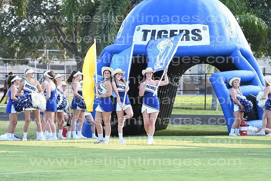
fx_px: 1581
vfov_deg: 6.5
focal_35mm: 210
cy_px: 90
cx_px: 136
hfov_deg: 9.8
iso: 250
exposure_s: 1/250
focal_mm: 140
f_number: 5.6
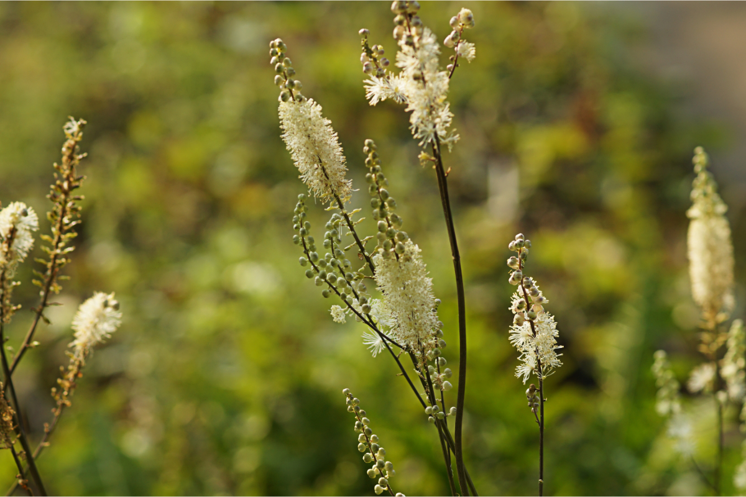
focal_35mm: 150
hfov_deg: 13.7
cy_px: 248
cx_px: 373
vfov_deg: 9.1
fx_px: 3108
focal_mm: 100
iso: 160
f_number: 4
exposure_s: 1/160
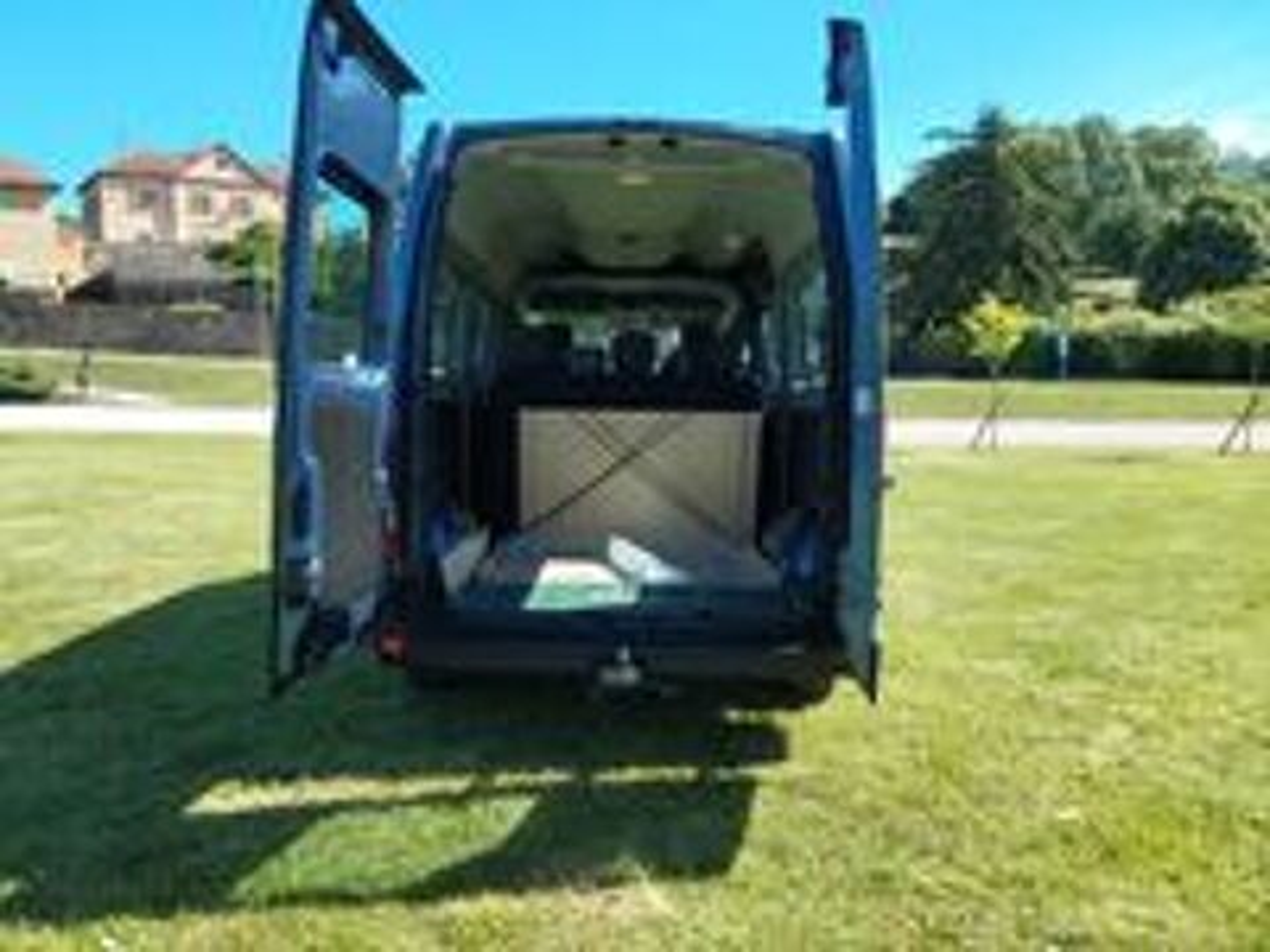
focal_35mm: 28
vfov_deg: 49.7
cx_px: 635
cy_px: 476
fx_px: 1027
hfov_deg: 63.4
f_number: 1.9
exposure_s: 1/823
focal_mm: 2.91
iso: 50
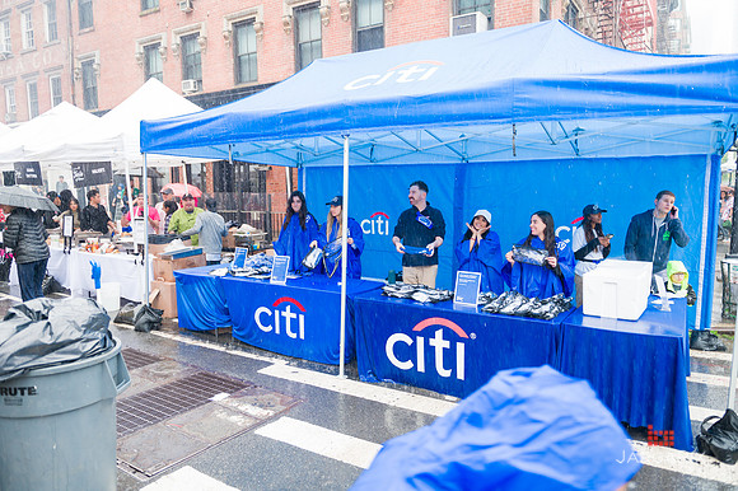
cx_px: 369
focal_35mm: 24
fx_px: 492
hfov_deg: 73.8
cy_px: 246
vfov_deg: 53.1
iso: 320
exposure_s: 1/250
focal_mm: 24
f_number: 3.2
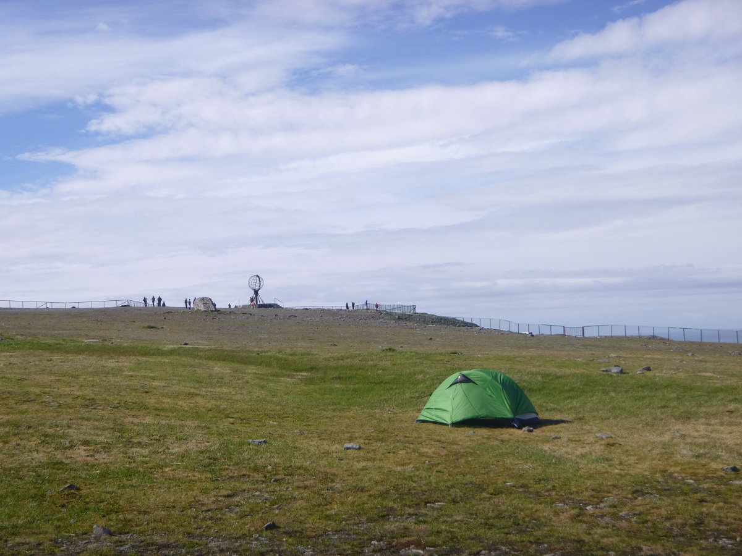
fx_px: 1072
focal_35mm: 50
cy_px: 278
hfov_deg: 38.2
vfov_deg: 29.1
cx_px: 371
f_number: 4.9
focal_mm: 9
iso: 100
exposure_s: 1/500
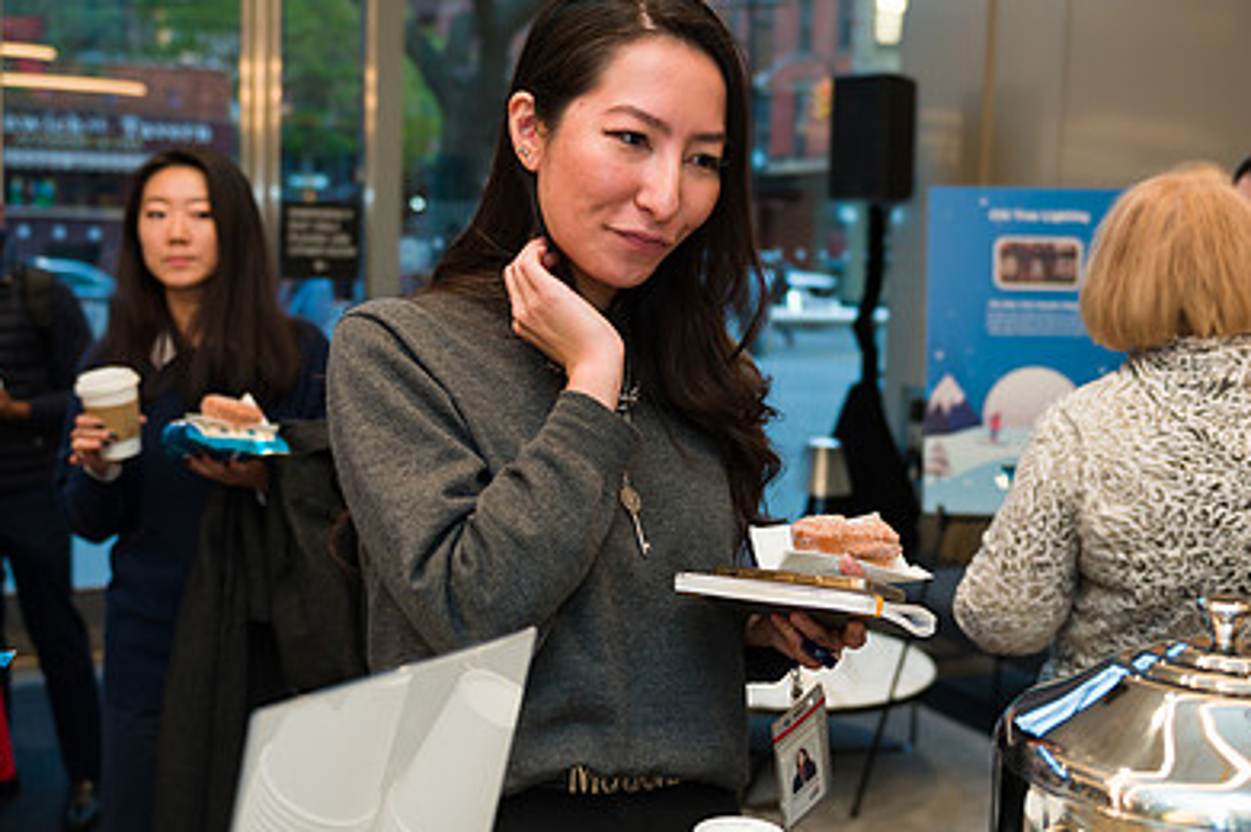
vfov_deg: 29.2
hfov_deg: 42.8
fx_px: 1597
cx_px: 611
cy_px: 406
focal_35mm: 46
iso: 400
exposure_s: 1/200
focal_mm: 31
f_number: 3.2
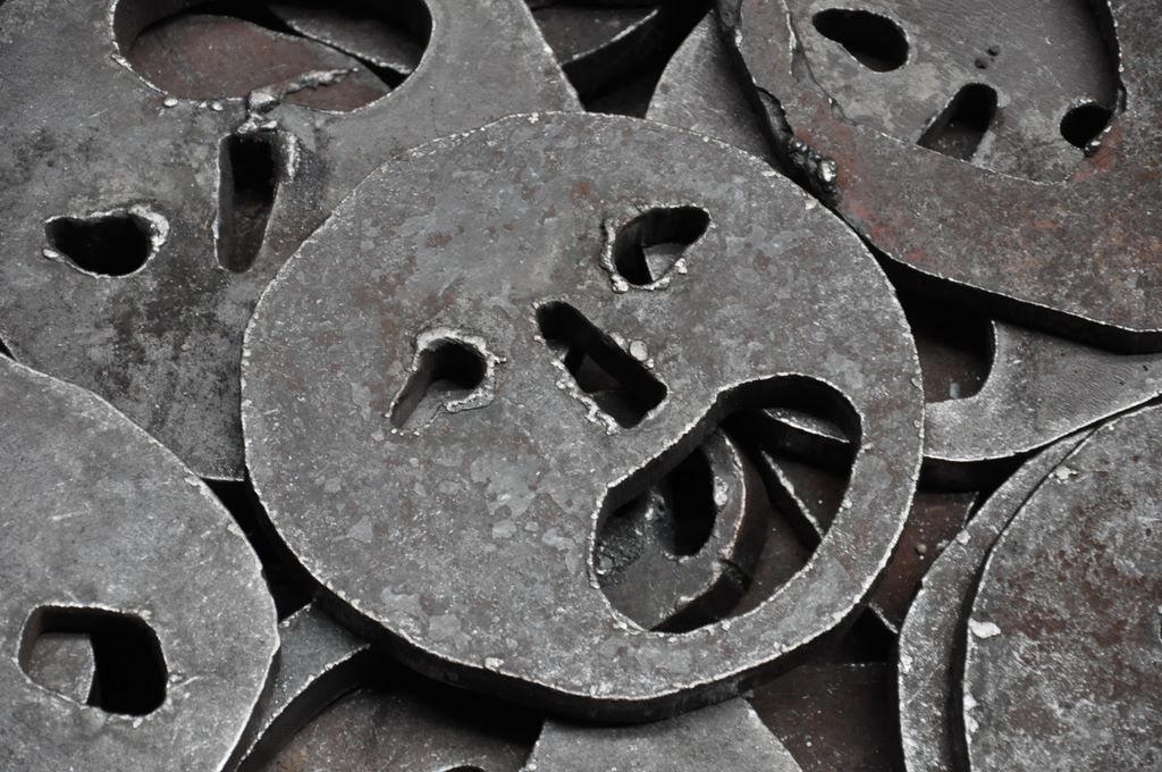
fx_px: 5077
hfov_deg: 13.1
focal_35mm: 158
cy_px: 386
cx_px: 581
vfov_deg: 8.7
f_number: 5.6
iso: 1600
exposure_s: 1/10
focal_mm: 105
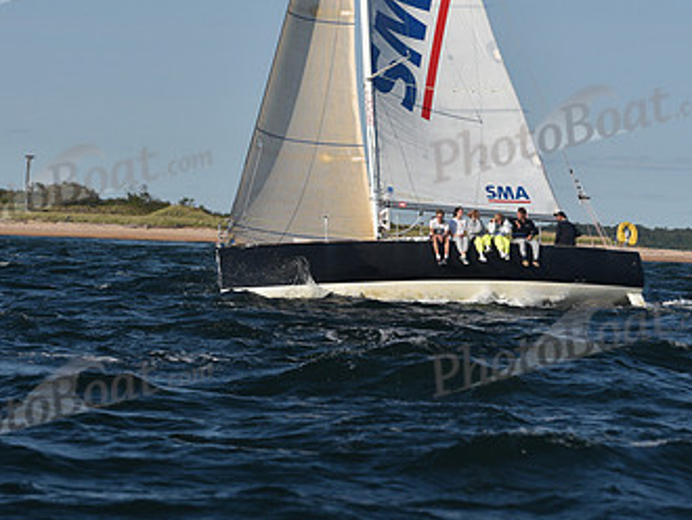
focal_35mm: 206
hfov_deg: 9.6
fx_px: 4121
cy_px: 50
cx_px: 322
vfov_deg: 7.2
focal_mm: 122
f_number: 4.5
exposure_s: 1/1600
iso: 250
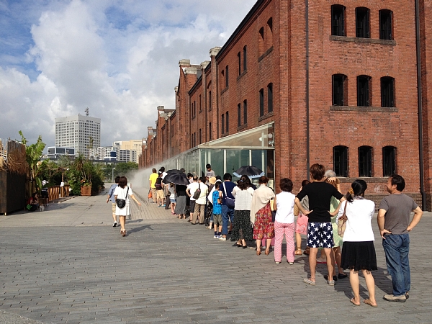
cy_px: 162
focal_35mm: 35
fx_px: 437
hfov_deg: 52.6
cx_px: 216
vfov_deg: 40.7
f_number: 2.4
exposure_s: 1/2513
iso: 64
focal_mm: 4.28
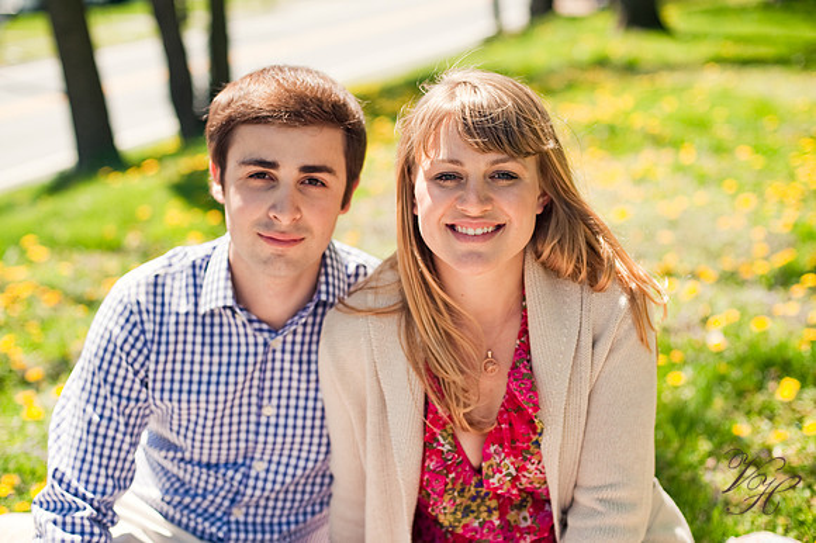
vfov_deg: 27.0
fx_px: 1133
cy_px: 272
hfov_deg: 39.6
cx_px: 408
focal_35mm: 50
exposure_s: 1/1600
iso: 200
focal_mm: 50
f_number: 2.5
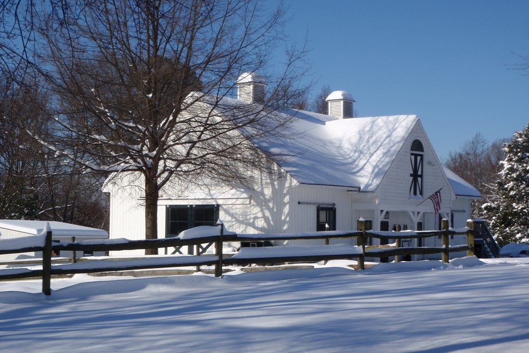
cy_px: 176
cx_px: 267
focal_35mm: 60
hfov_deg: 33.4
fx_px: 882
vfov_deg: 22.6
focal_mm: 10.34
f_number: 6.3
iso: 64
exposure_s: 1/320
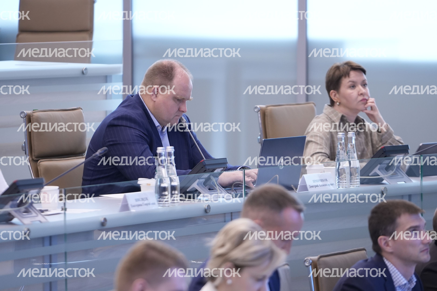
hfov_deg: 6.9
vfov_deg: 4.6
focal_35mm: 300
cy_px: 146
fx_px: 3641
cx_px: 218
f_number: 2.8
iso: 1250
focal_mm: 200
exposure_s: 1/160
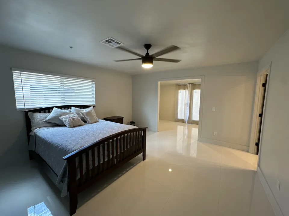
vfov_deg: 85.7
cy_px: 108
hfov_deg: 102.1
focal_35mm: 14
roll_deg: -0.7
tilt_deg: -6.1
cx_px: 144
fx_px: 117
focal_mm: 2.2
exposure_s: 1/120
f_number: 2.2
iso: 160
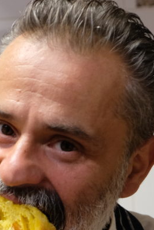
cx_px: 19
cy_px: 239
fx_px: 667
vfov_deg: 19.0
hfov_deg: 13.1
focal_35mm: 104
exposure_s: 1/30
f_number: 3.6
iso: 1600
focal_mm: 26.5
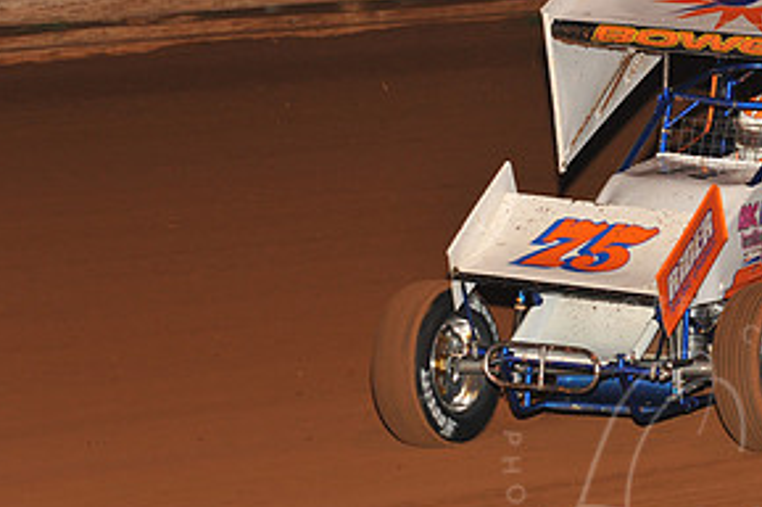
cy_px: 211
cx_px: 659
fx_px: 4461
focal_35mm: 211
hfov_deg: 9.7
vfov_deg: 6.5
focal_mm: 105
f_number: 6.3
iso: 800
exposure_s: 1/250
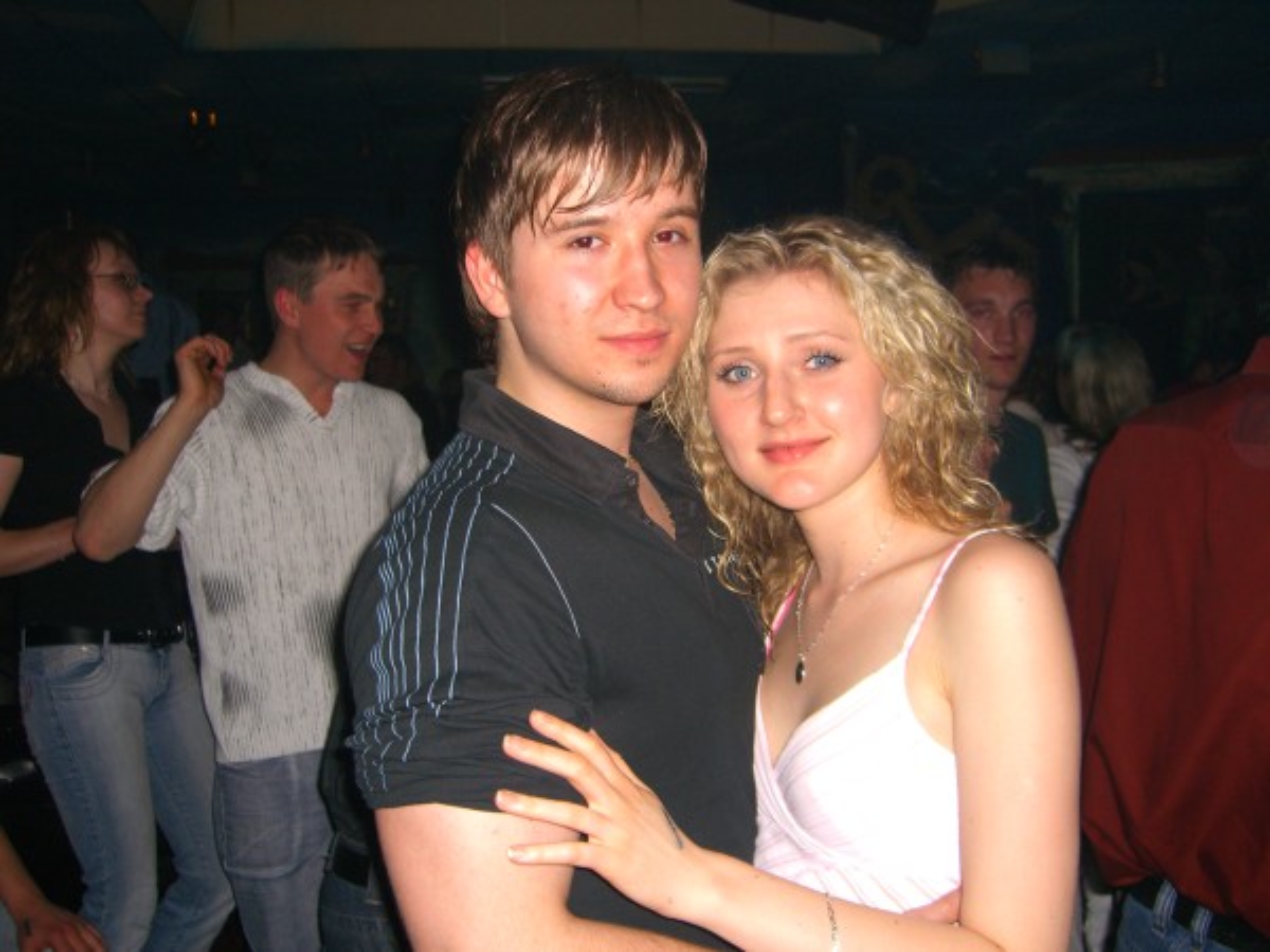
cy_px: 476
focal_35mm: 38
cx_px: 635
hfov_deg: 49.0
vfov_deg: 37.7
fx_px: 1394
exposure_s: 1/60
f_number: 2.8
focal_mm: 7.9
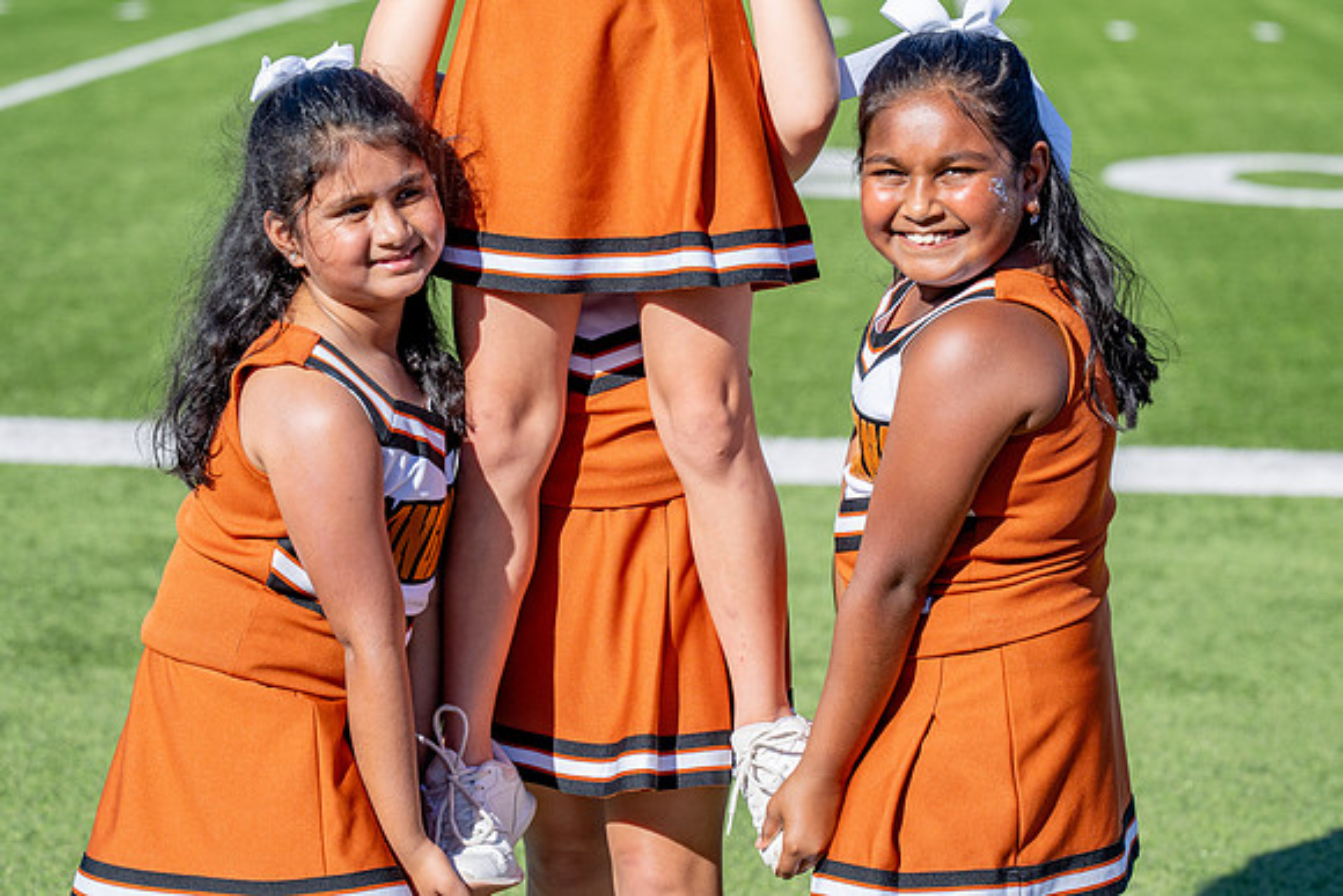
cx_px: 665
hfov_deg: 17.7
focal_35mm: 116
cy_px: 434
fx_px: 4317
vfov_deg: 11.9
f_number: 2.8
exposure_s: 1/2500
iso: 100
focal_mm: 70
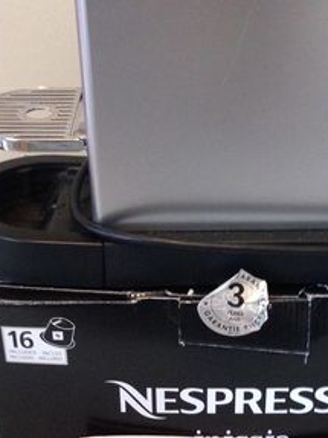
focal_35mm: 69
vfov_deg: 28.2
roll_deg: -0.2
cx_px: 226
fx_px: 872
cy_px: 214
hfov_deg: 21.2
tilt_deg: -26.4
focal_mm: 4.12
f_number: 2.4
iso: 400
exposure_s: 1/15
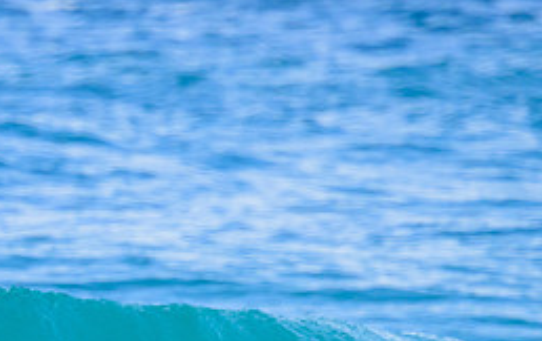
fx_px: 31341
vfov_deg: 0.6
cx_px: 37
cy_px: 353
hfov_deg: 1.0
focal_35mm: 2119
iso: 1600
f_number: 11
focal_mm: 800
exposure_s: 1/2000
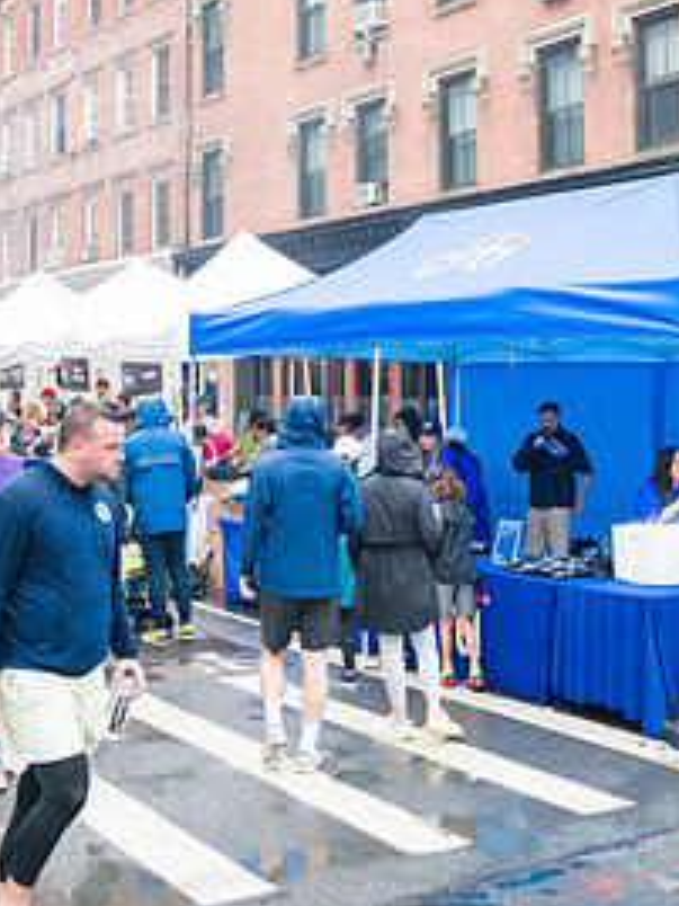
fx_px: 1308
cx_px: 375
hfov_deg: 29.1
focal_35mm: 50
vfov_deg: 37.7
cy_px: 291
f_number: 3.2
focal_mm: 24
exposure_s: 1/250
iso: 320
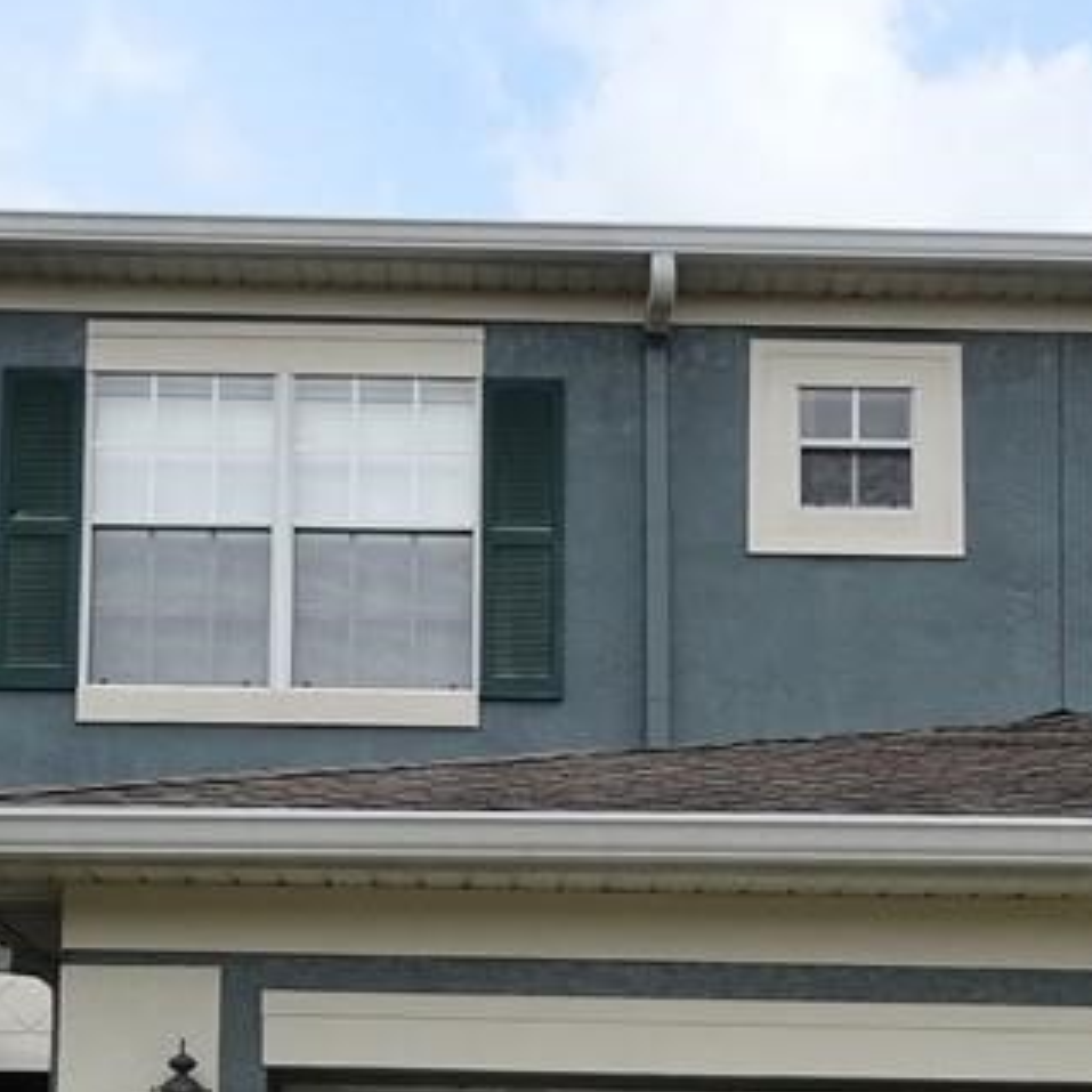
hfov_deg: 25.4
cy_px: 1113
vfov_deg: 24.1
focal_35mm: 68
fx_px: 2427
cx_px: 541
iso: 80
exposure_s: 1/640
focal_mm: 4.1
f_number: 3.5
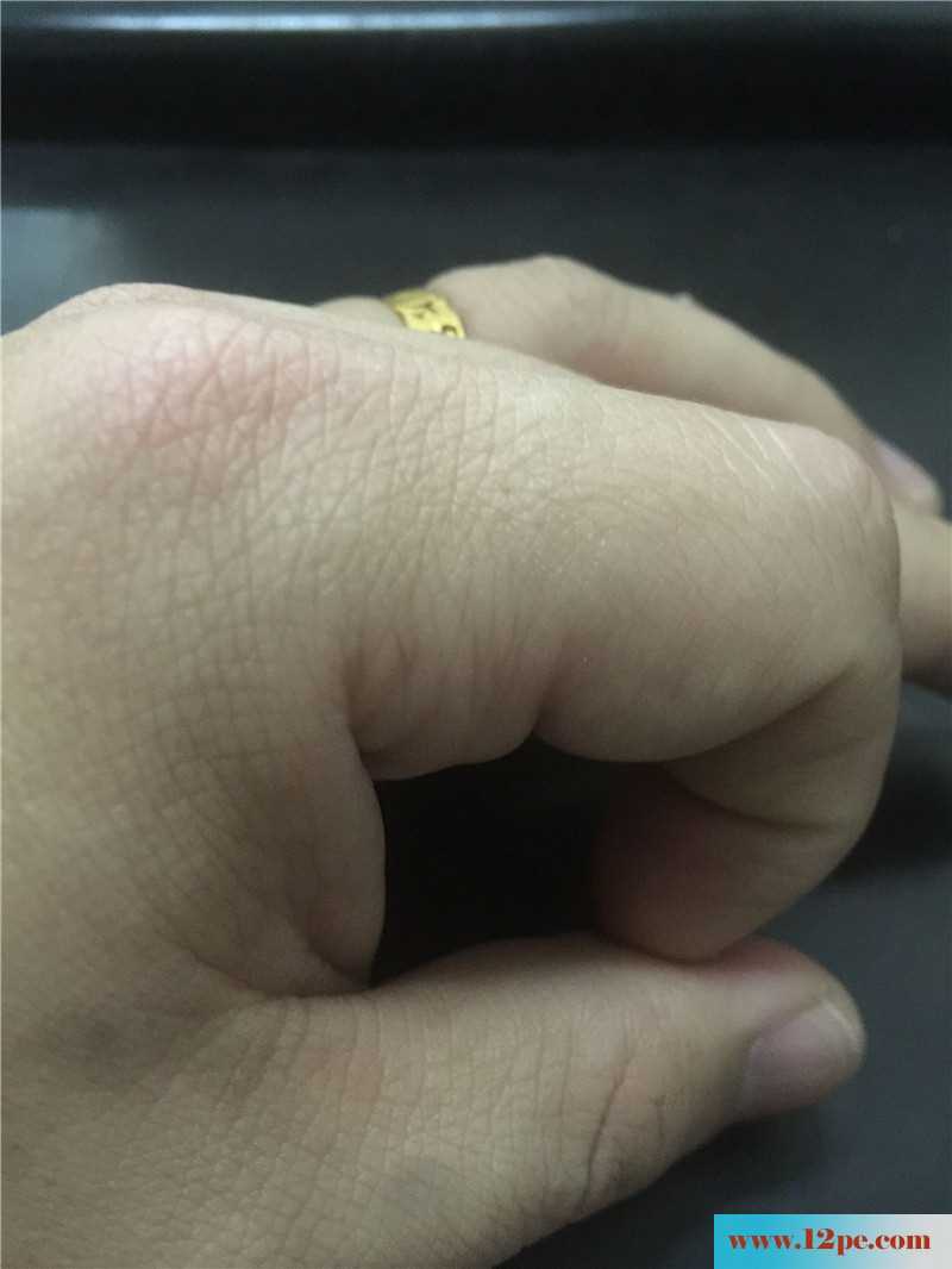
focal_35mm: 29
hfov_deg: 48.2
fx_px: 1063
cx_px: 476
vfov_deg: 61.6
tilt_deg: -55.6
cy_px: 634
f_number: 2.2
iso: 200
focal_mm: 4.15
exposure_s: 1/8
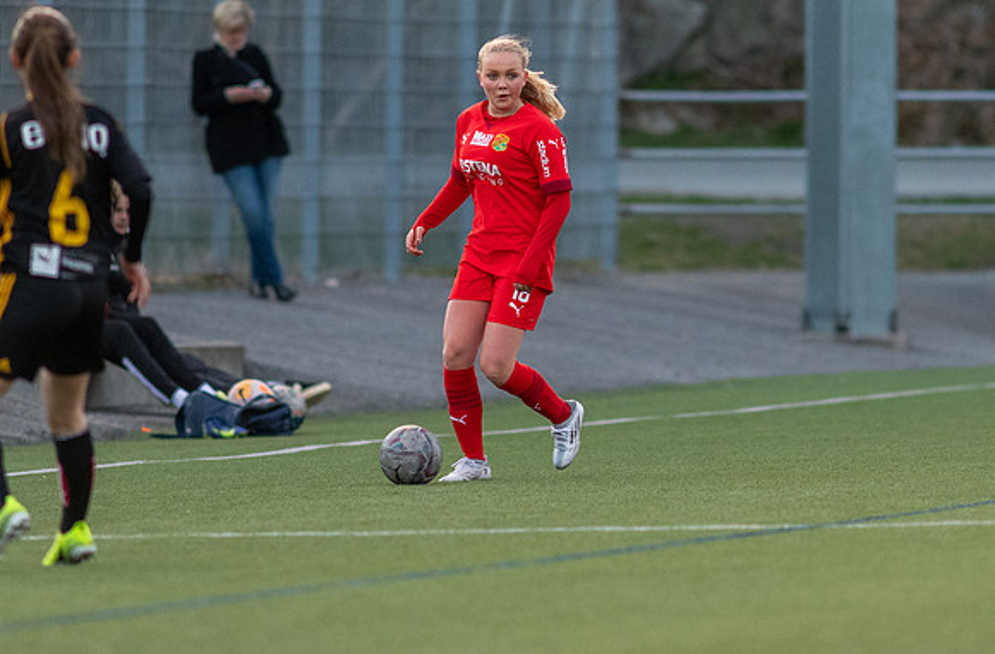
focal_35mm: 703
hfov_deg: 2.9
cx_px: 577
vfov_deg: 1.9
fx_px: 19352
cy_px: 274
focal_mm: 300
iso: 1800
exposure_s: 1/800
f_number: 3.2
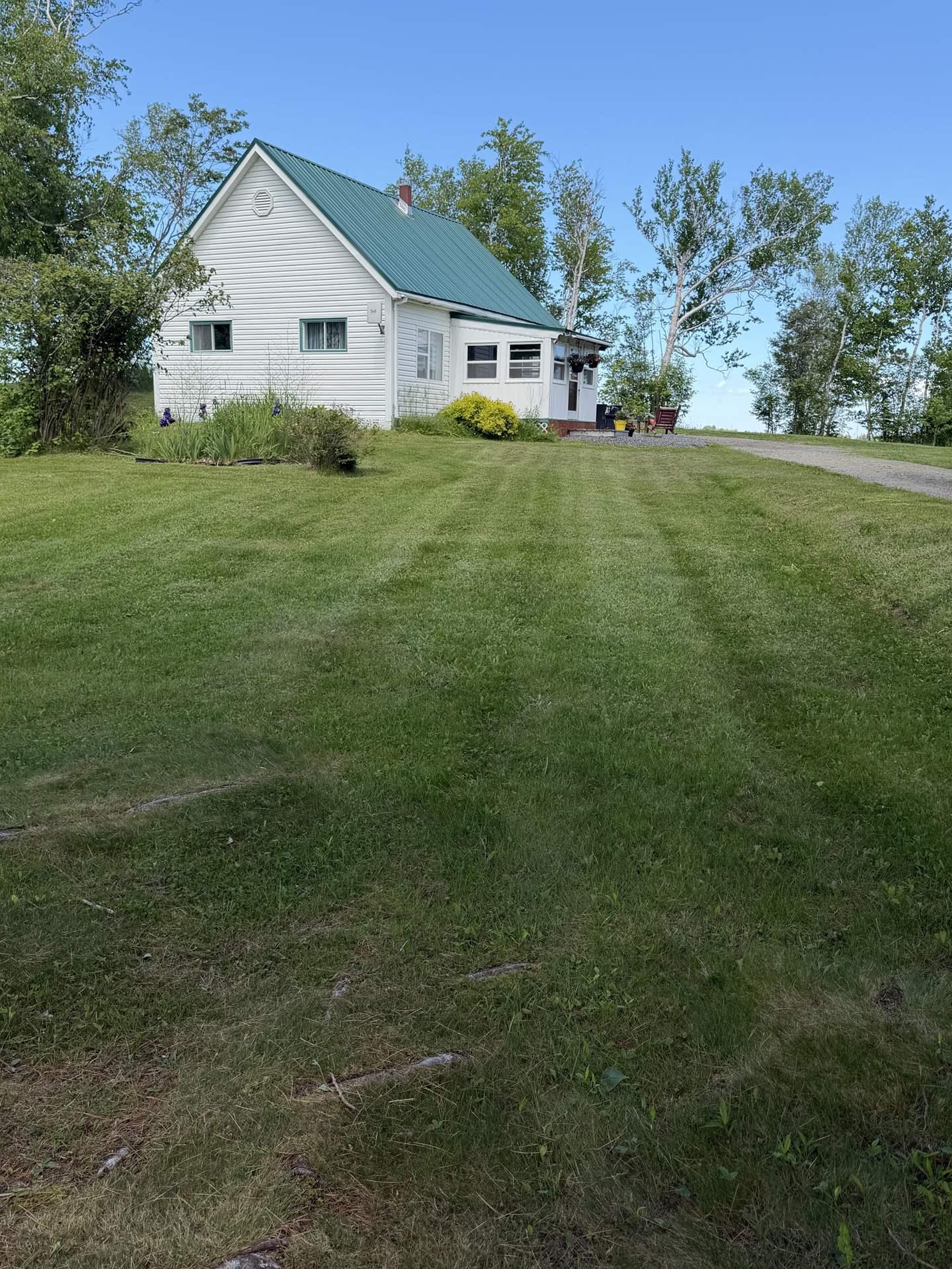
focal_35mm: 29
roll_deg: -1.0
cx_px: 435
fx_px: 1064
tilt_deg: -7.4
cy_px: 570
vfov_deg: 61.5
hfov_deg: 48.2
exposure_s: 1/1727
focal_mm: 6.76
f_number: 1.78
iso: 80
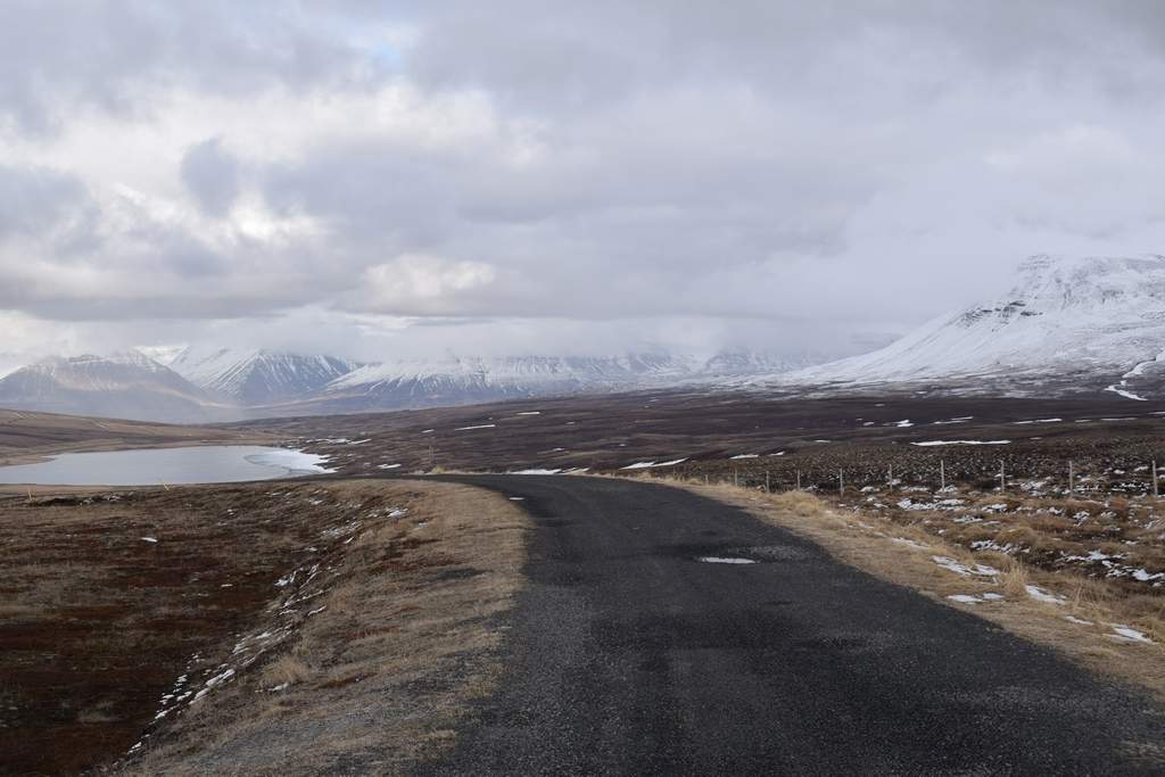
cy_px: 388
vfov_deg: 28.1
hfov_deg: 41.1
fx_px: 1553
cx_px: 582
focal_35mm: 48
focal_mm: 32
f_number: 8
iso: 100
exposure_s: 1/200
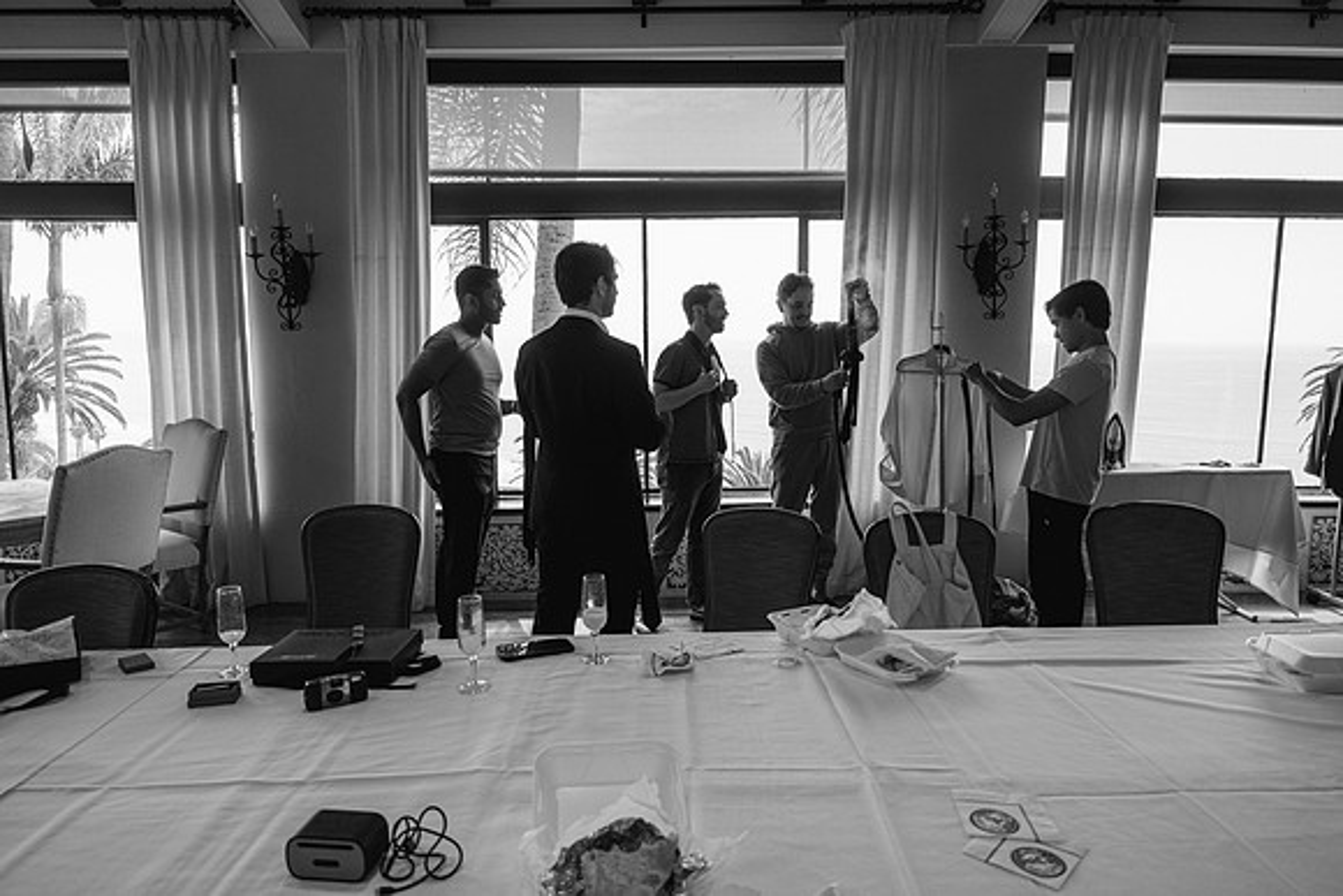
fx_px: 896
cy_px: 448
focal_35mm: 24
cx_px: 672
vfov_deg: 53.2
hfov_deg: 73.7
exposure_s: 1/340
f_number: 2.8
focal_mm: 16
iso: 320
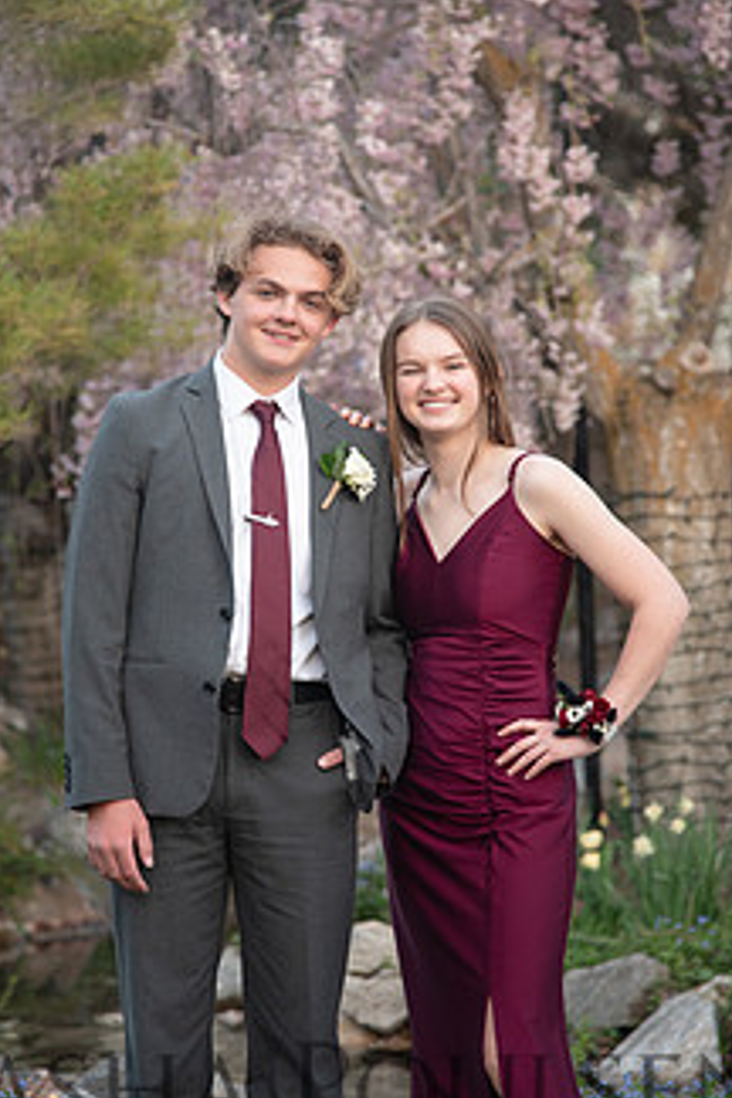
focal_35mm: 146
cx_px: 336
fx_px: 4453
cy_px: 566
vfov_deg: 14.1
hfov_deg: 9.4
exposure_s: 1/125
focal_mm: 105
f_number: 4
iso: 800
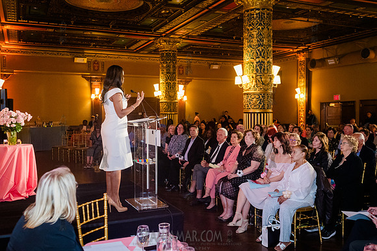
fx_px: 368
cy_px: 126
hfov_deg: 54.2
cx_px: 188
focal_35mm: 35
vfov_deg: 37.7
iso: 5000
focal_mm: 35
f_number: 3.2
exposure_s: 1/125
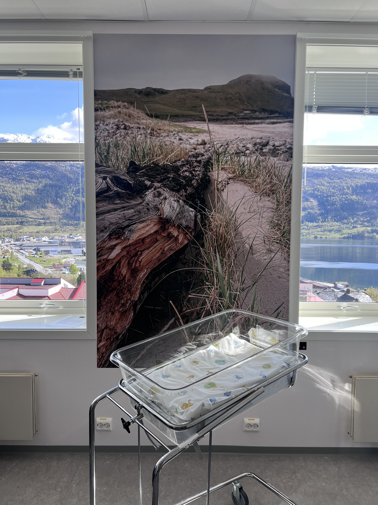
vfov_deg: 67.3
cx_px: 189
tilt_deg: -3.6
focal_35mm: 26
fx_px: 379
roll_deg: -0.9
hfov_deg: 53.1
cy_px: 252
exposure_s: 1/247
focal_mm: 5.7
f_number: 1.5
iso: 40
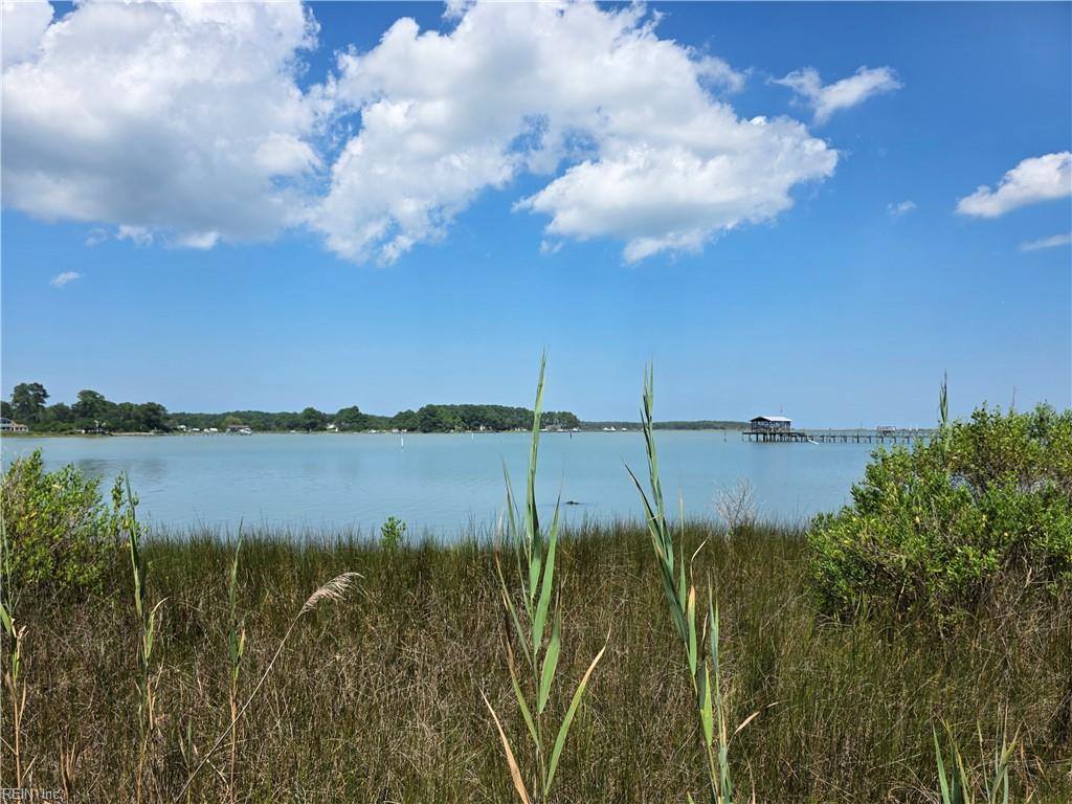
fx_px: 712
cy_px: 402
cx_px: 536
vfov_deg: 58.9
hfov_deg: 73.9
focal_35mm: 23
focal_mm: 6.3
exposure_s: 1/6809
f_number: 1.7
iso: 80
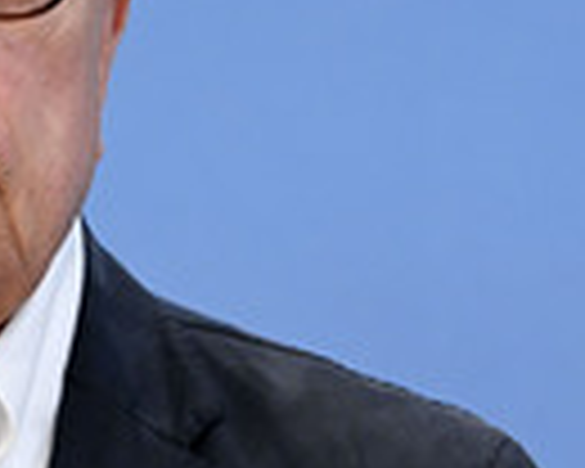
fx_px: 6856
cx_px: -128
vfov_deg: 3.9
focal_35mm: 396
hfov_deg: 4.9
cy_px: 252
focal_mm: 122
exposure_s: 1/640
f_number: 5.6
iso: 3200
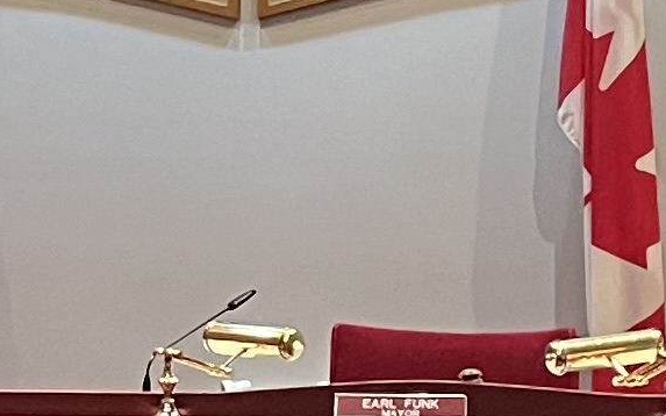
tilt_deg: -3.0
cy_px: 349
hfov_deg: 10.7
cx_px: 12
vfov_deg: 6.8
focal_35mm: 194
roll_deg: +0.7
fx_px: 3521
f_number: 1.6
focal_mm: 5.1
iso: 400
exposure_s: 1/40
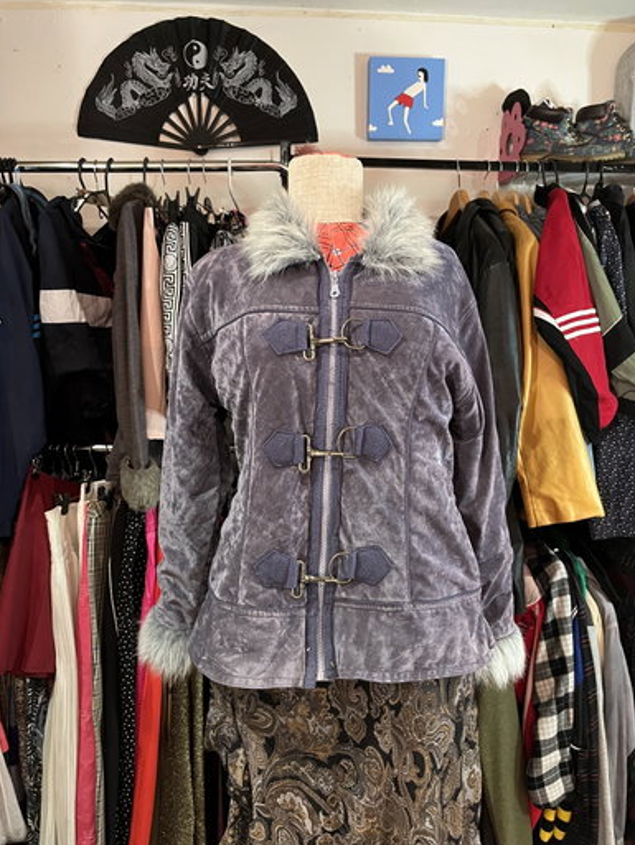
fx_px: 660
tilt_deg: -9.1
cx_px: 317
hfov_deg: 51.4
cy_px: 422
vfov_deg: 65.3
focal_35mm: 27
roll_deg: +0.7
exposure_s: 1/33
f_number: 1.6
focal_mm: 5.1
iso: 500
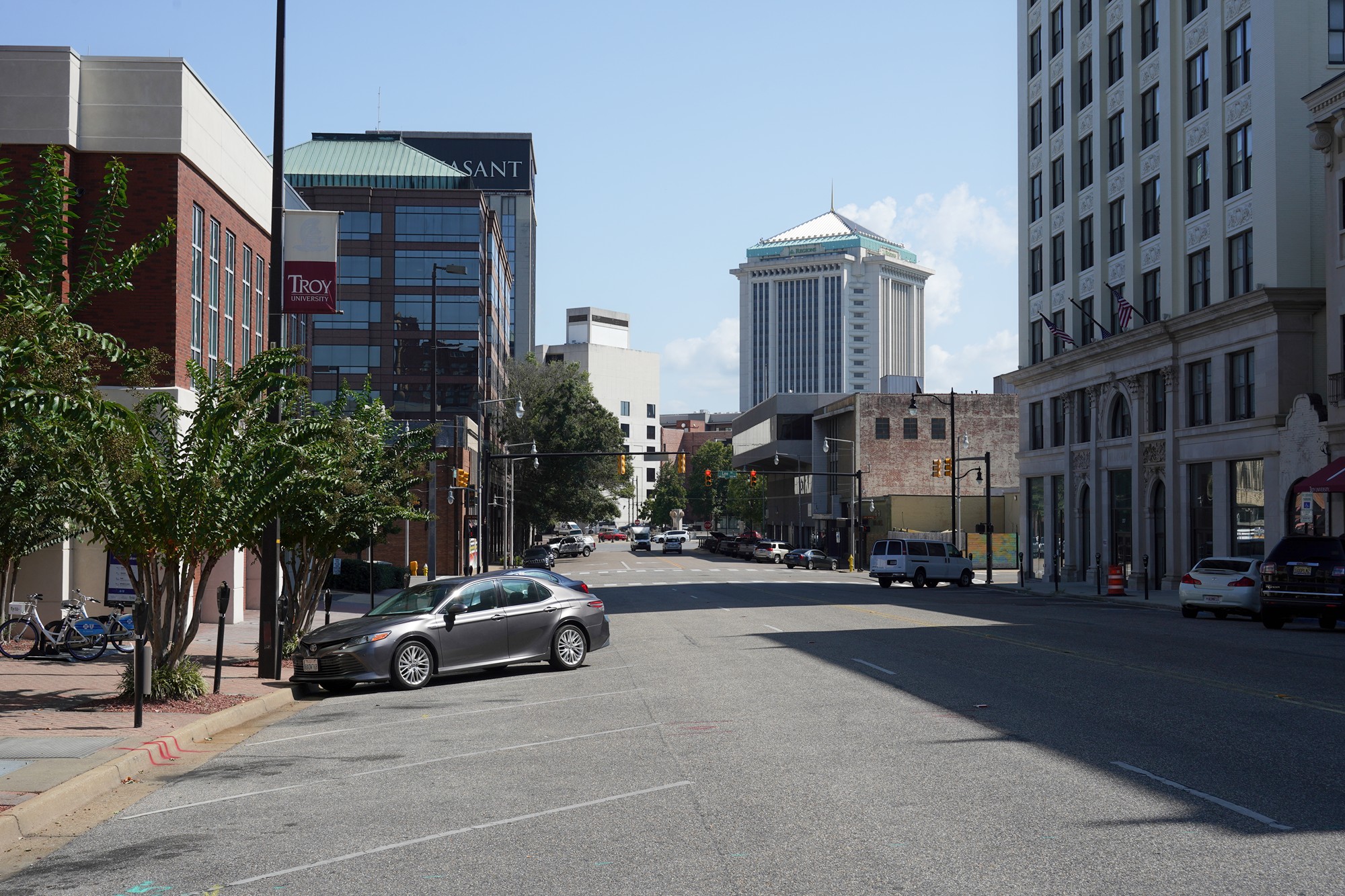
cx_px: 672
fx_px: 1644
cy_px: 448
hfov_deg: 44.5
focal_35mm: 44
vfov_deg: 30.5
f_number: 13
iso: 200
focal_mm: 44
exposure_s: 1/100
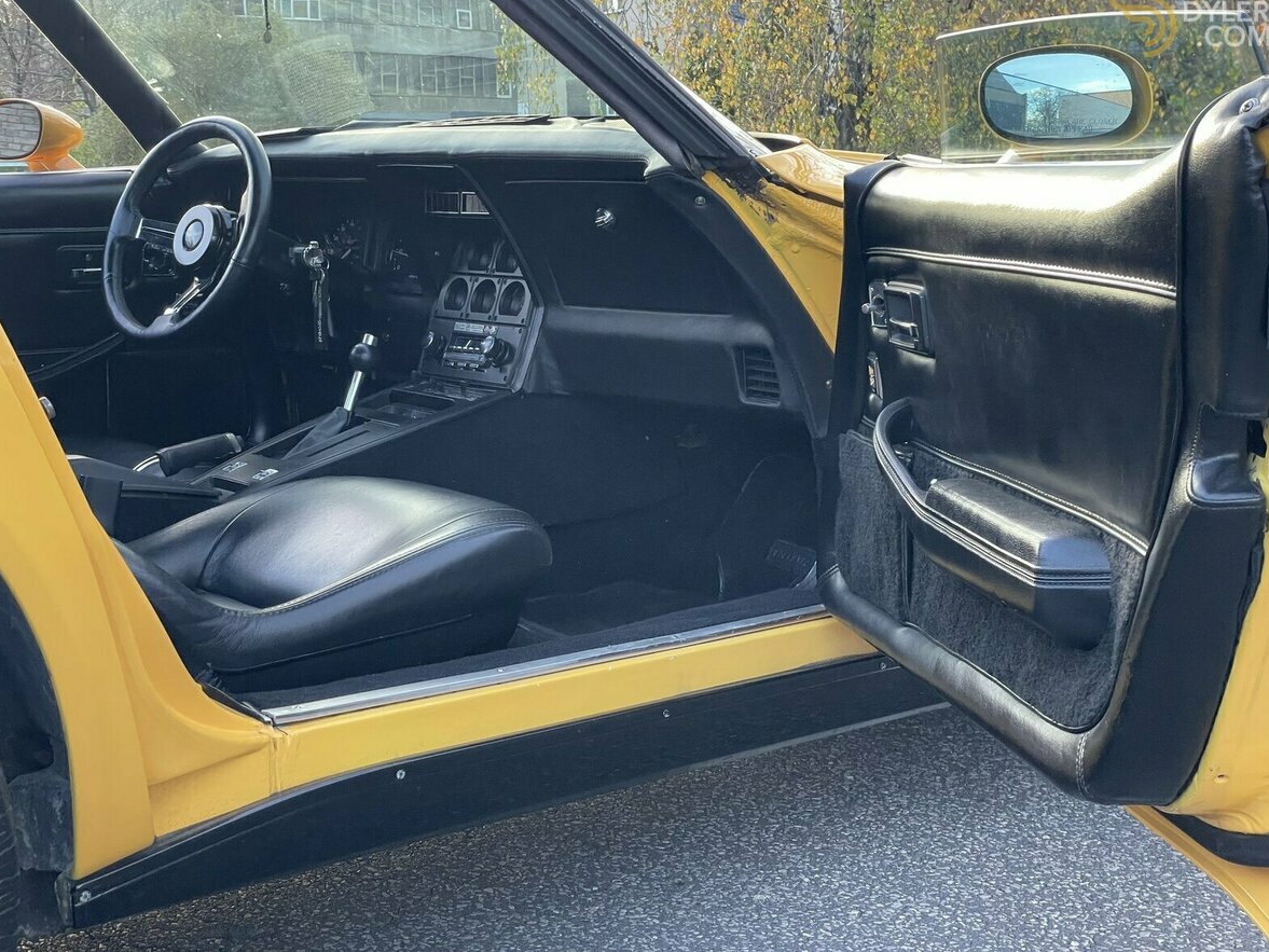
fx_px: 1943
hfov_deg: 36.2
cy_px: 468
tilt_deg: -7.1
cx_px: 634
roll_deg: +0.7
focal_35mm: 53
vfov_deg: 27.5
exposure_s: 1/99
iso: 200
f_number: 2
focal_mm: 6
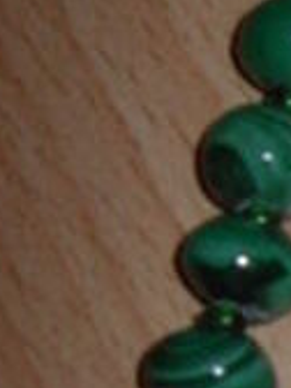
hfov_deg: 5.0
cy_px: 629
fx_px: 3105
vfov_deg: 7.0
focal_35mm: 277
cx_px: 1028
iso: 80
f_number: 3.5
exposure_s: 1/45
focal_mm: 6.3
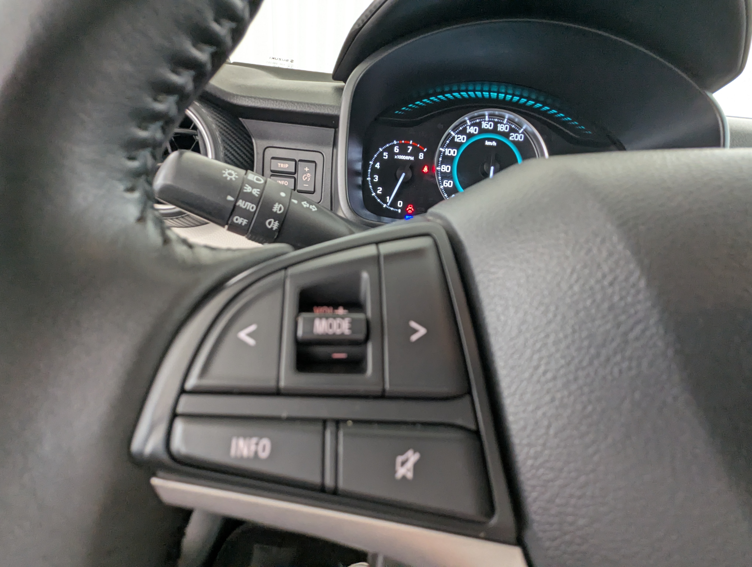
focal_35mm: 16
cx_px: 376
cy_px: 284
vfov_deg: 78.2
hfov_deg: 94.4
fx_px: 348
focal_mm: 2.35
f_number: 2.2
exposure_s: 1/56.4
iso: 183
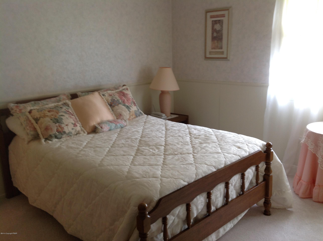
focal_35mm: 35
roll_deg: +1.4
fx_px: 326
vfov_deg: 40.6
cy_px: 120
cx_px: 162
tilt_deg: -13.4
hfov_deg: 52.7
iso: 50
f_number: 2.4
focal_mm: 4.28
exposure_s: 1/17
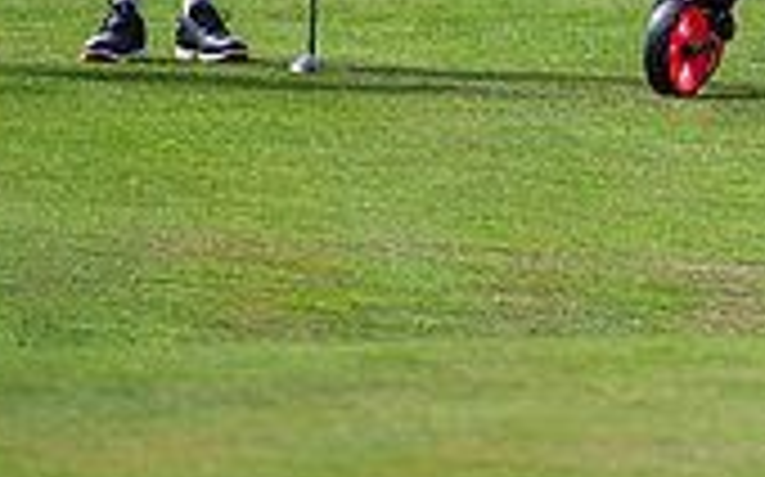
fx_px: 47608
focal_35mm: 2285
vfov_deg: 0.6
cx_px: 1389
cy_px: -397
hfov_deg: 0.9
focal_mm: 560
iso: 500
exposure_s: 1/2500
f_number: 4
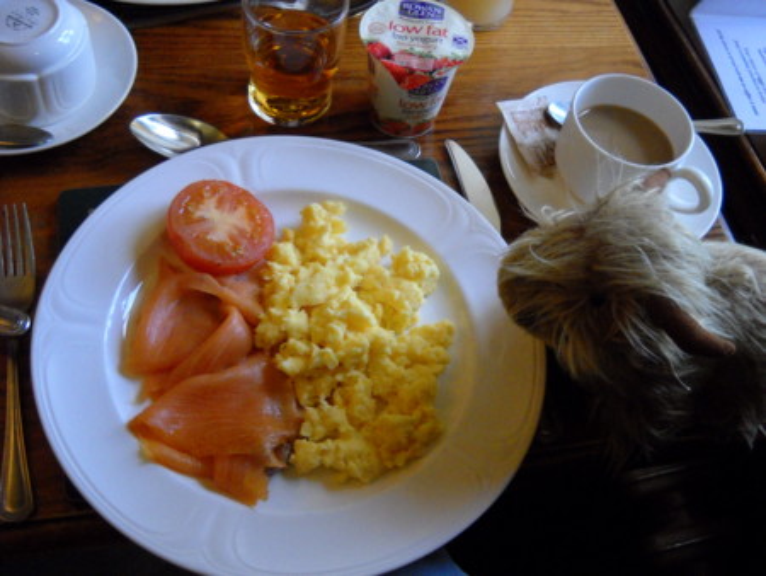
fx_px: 908
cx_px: 383
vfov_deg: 35.2
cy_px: 288
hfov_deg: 45.8
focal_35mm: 41
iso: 590
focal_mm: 6.72
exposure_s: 1/45
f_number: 3.1
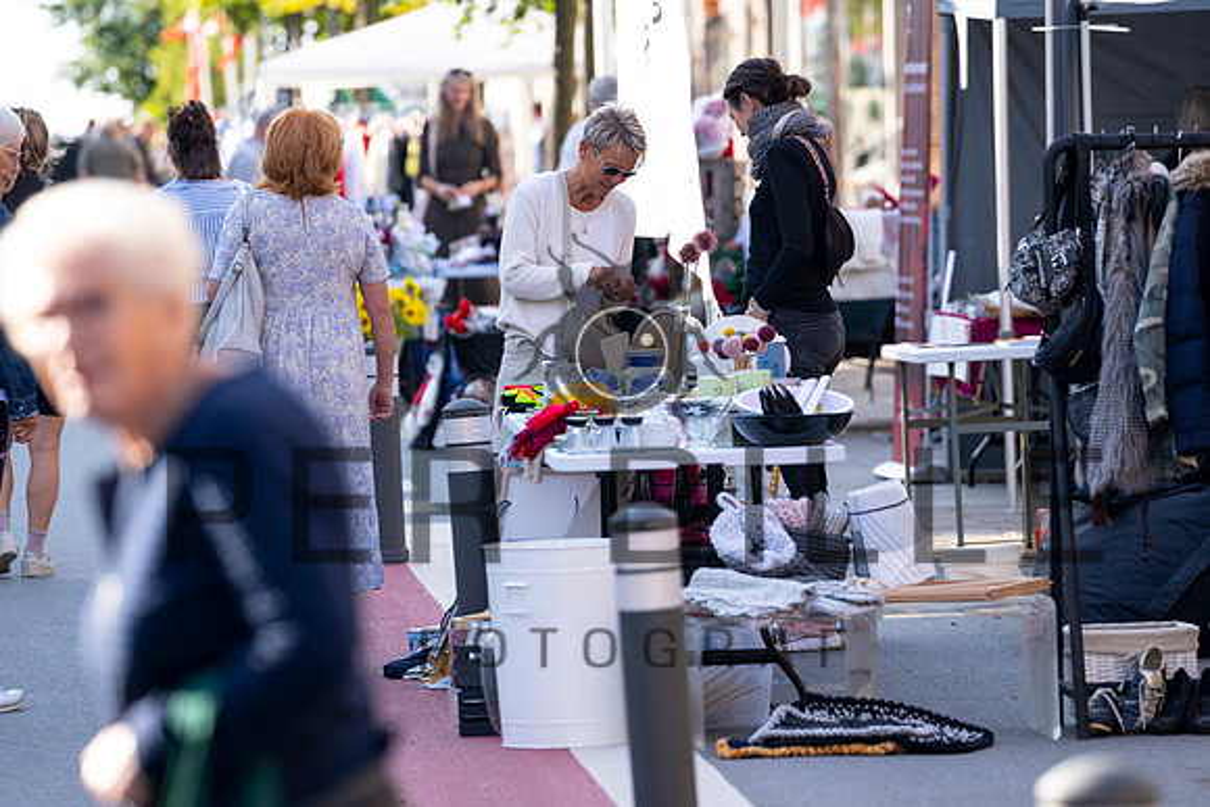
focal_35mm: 265
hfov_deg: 7.8
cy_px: 335
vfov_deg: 5.2
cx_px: 569
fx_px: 8908
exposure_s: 1/400
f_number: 4
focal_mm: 200
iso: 200
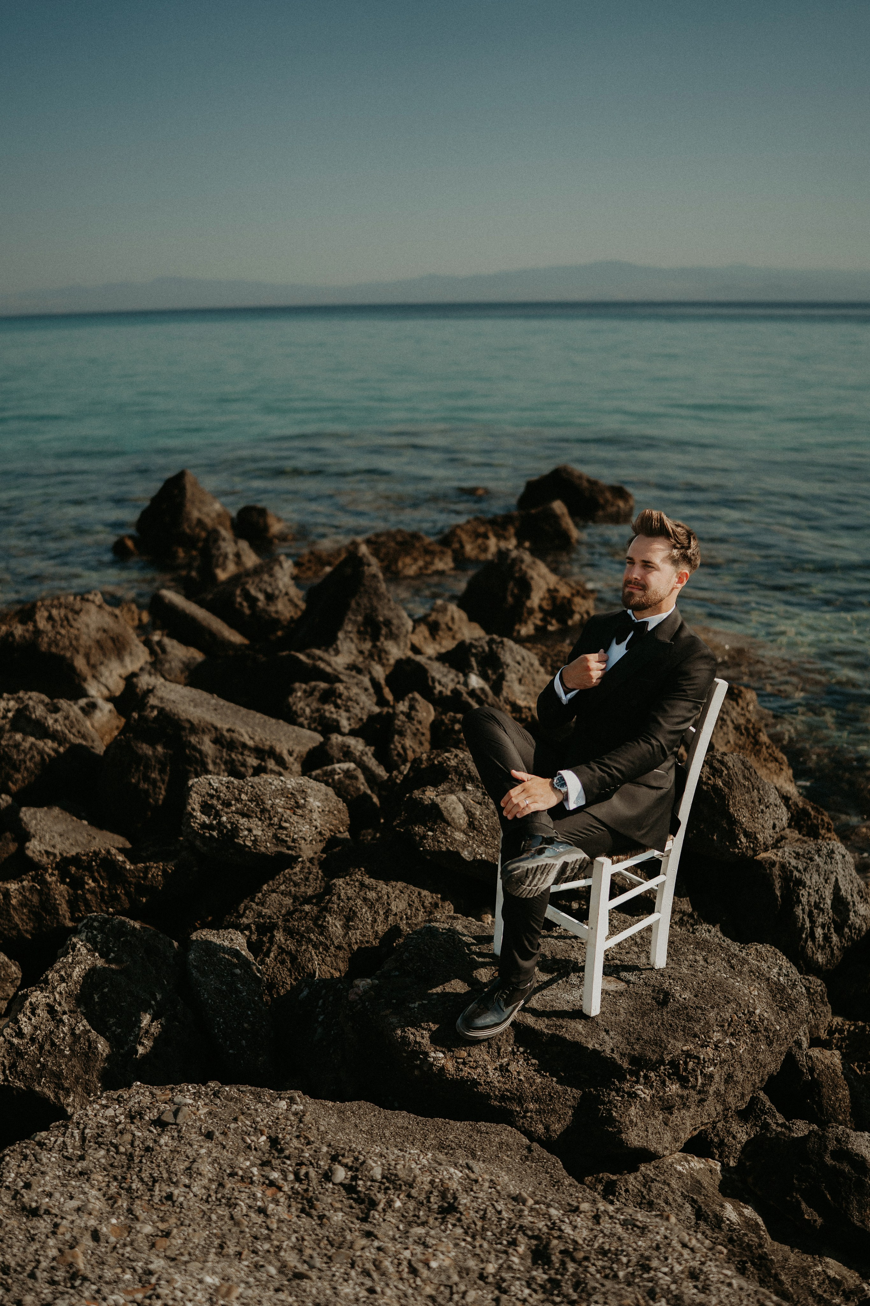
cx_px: 435
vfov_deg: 54.4
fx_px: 1269
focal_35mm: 35
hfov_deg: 37.9
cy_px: 653
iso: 100
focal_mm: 35
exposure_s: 1/4000
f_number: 1.6
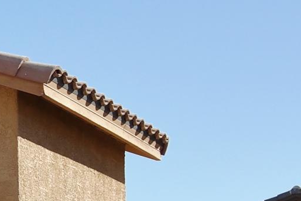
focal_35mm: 175
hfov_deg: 9.5
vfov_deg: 7.7
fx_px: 1464
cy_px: 332
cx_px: -573
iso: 100
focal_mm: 20
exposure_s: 1/320
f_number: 7.1
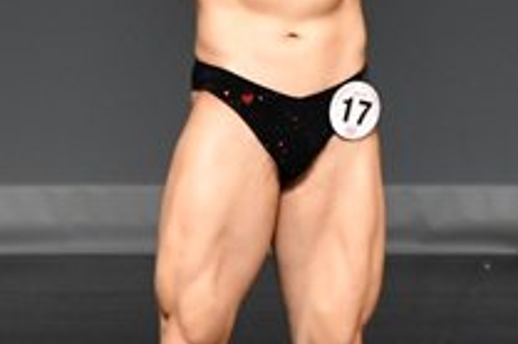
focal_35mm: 1112
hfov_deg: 1.9
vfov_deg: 1.2
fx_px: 15987
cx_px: 227
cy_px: 171
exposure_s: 1/400
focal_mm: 200
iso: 2500
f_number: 5.6
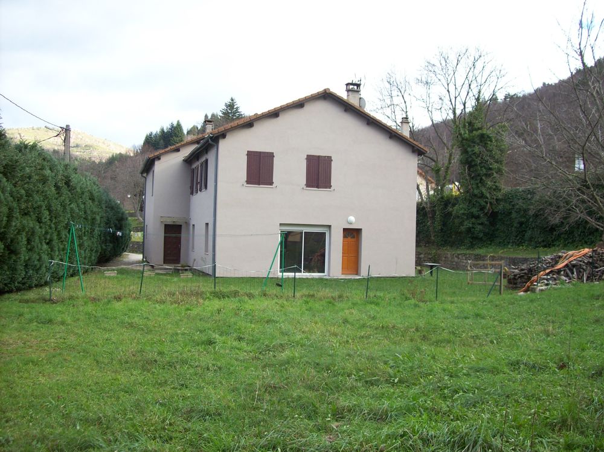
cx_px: 302
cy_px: 226
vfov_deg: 39.6
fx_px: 628
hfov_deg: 51.4
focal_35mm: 36
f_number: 2.7
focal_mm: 6
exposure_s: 1/160
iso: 80
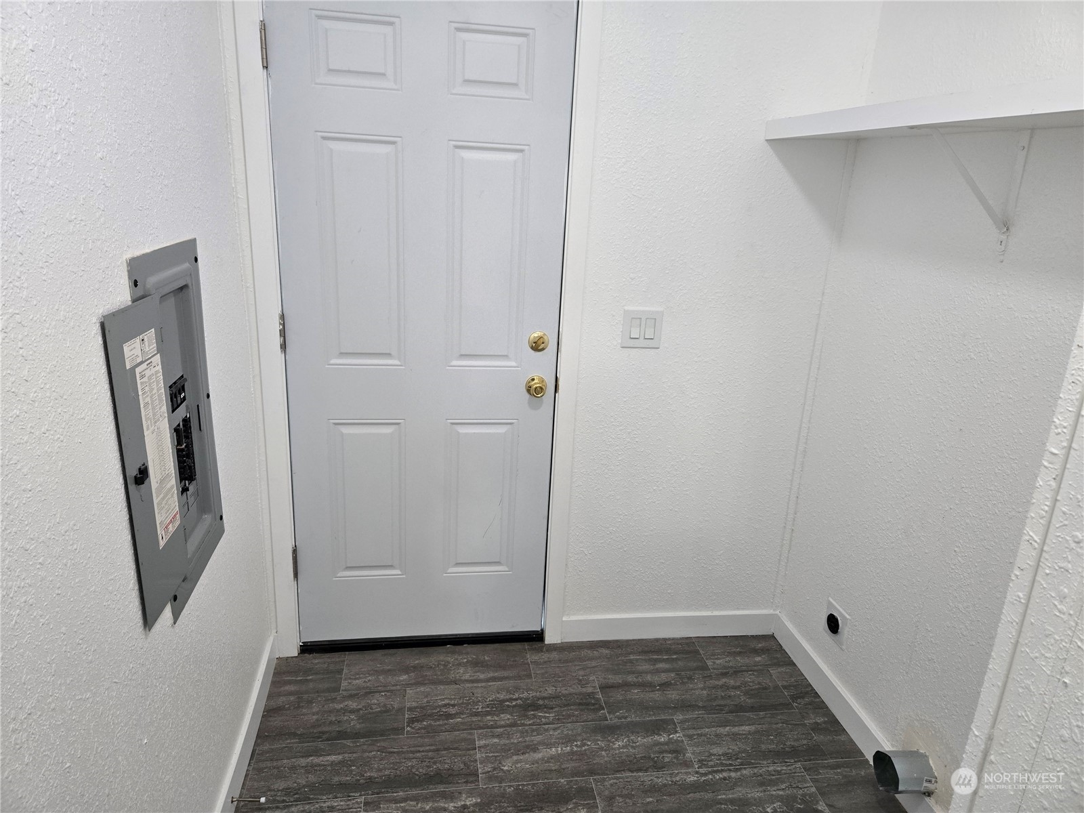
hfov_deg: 73.9
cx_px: 542
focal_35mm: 23
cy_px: 406
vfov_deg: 58.9
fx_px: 720
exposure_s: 1/120
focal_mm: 5.4
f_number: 1.8
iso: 320
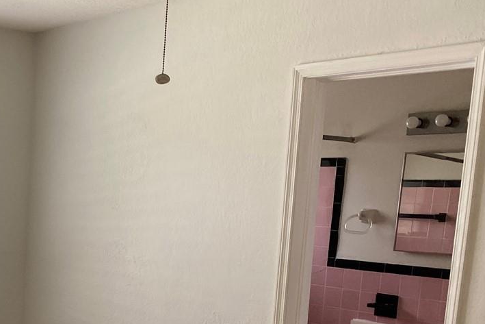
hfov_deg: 30.0
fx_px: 822
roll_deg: -1.2
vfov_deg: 21.5
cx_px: -28
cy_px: 321
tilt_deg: -7.3
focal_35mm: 61
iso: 64
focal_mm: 4.25
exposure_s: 1/121
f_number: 1.8
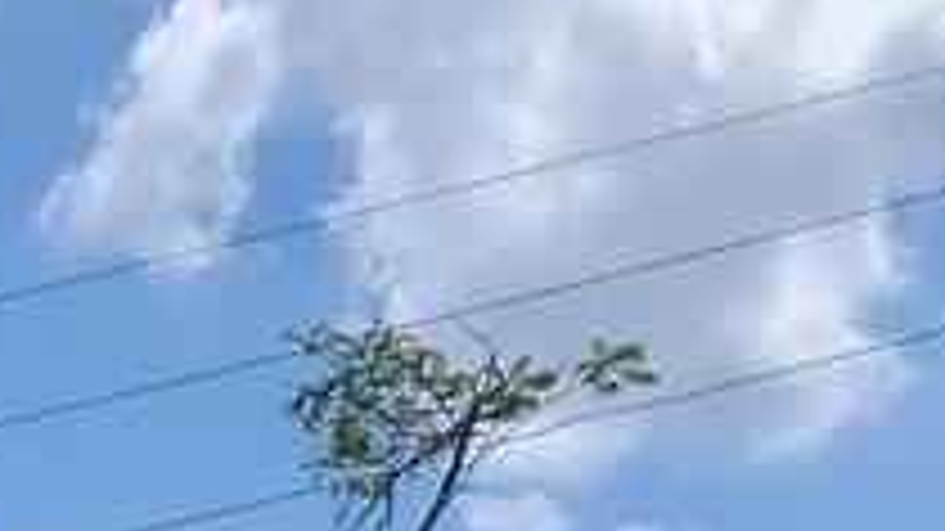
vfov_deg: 5.4
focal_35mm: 191
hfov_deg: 10.3
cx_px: -1004
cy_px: 2264
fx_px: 4785
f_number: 1.8
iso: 12
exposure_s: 1/1437
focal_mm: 6.4
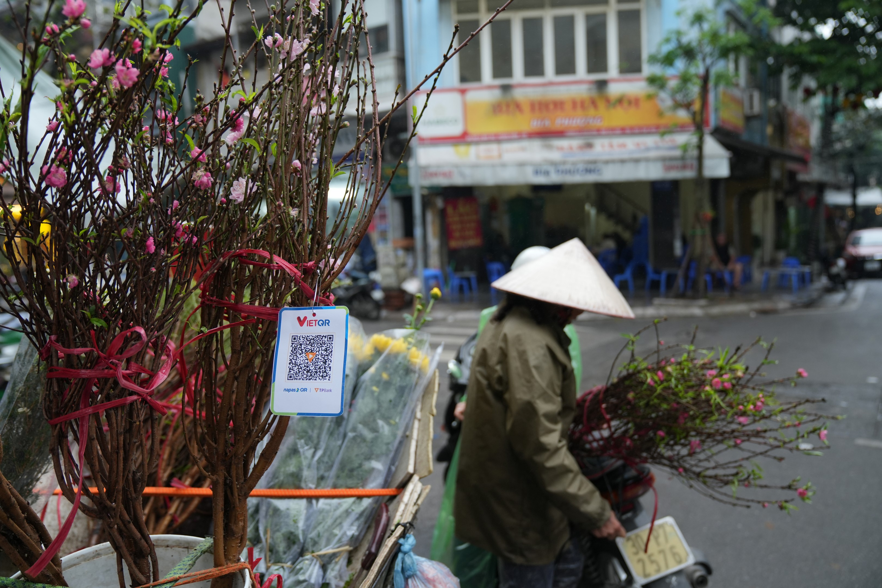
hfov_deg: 63.7
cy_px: 294
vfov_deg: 45.0
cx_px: 441
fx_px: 710
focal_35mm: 29
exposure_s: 1/250
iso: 800
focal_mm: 29
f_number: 3.2
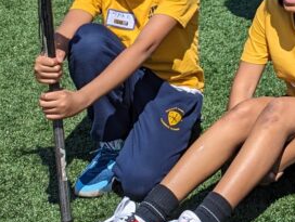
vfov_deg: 12.4
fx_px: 965
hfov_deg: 14.7
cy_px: -128
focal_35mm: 113
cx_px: 568
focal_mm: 6.81
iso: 40
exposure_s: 1/2976
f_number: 1.85
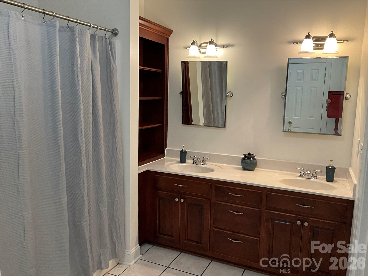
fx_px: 308
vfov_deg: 48.2
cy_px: 138
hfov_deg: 61.7
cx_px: 184
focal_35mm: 29
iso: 125
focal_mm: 3
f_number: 1.8
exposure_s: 1/60
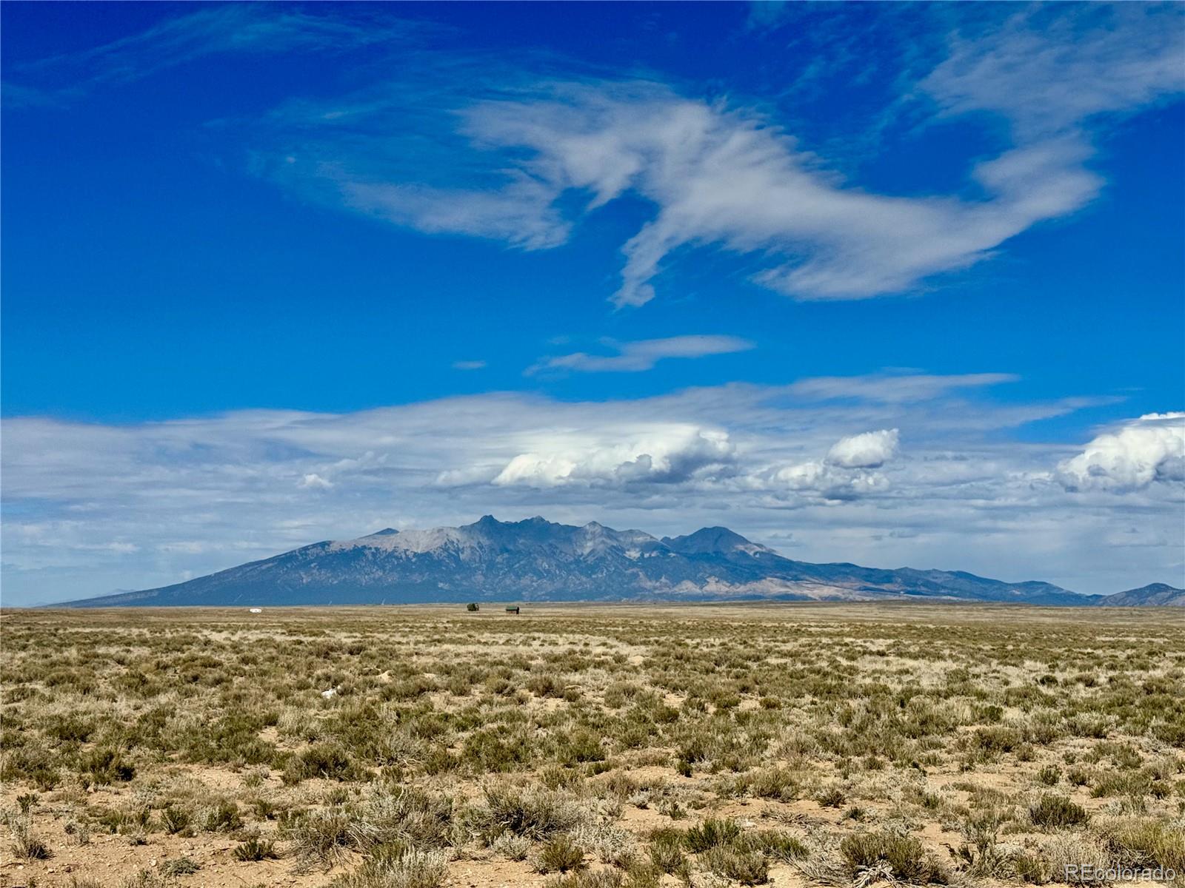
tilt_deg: +4.8
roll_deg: -2.0
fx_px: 1643
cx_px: 592
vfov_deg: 30.3
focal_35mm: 48
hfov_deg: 39.7
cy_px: 444
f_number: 1.78
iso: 80
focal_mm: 6.76
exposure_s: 1/12500
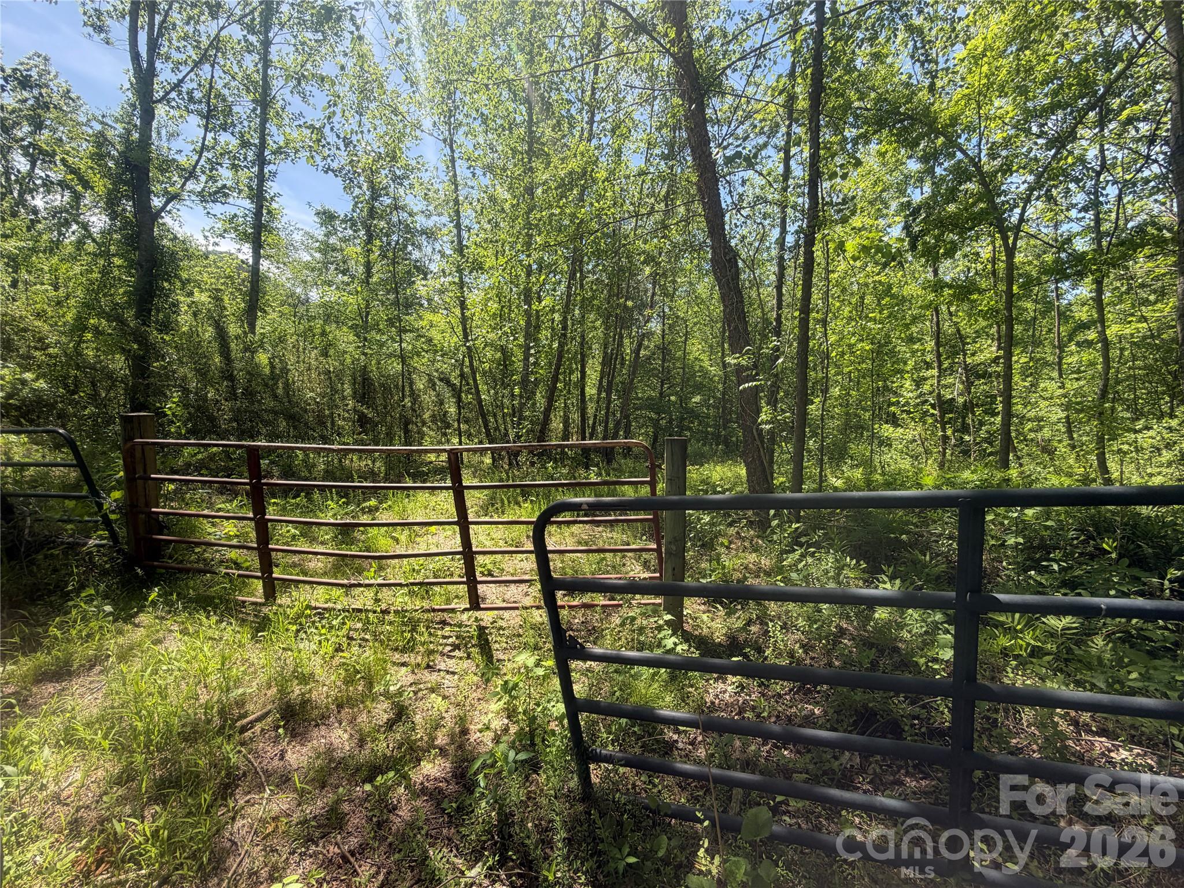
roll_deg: -3.8
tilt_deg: -2.1
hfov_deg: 102.1
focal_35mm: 14
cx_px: 592
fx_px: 479
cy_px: 444
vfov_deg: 85.7
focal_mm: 2.22
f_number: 2.2
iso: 40
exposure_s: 1/502
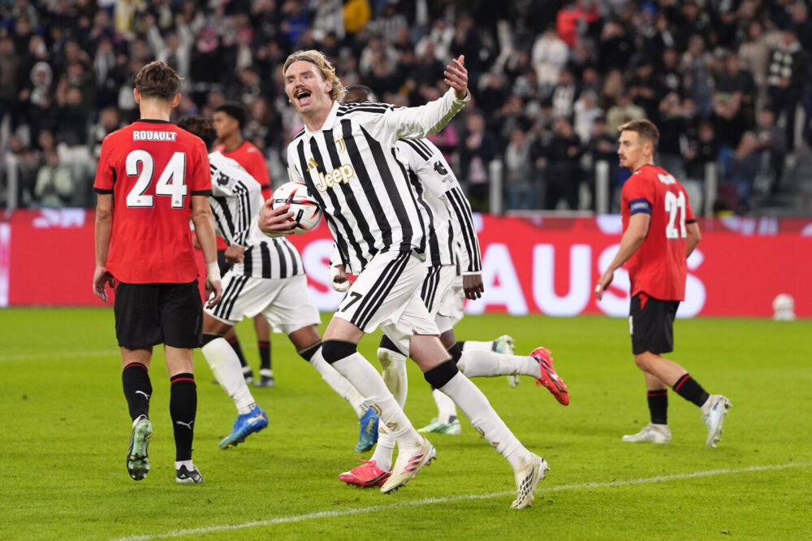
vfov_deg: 6.9
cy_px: 270
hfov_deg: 10.3
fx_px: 4509
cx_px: 406
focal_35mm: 200
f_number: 3.5
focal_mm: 200
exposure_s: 1/1250
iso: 2000
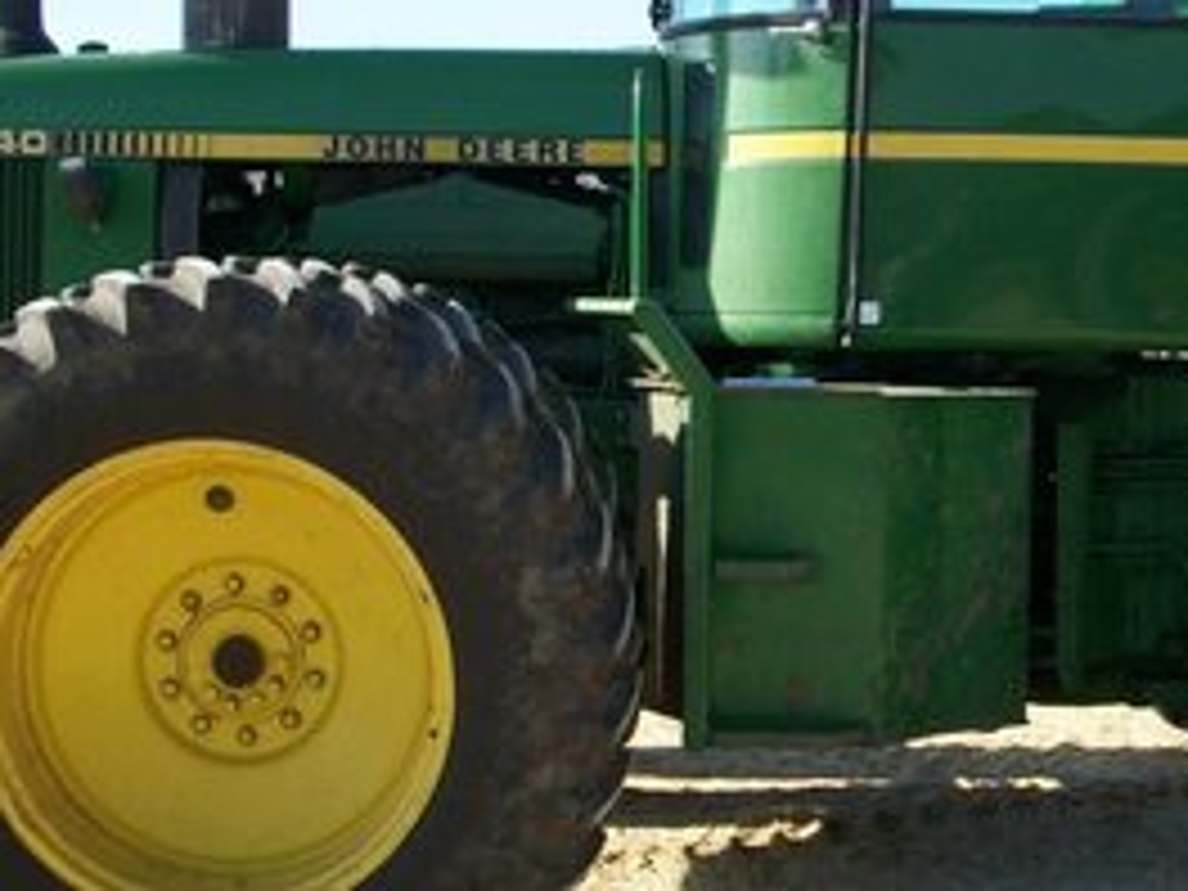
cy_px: 369
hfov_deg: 26.6
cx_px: 932
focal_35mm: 72
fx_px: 2471
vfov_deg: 20.4
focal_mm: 6.3
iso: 80
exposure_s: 1/640
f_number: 3.1
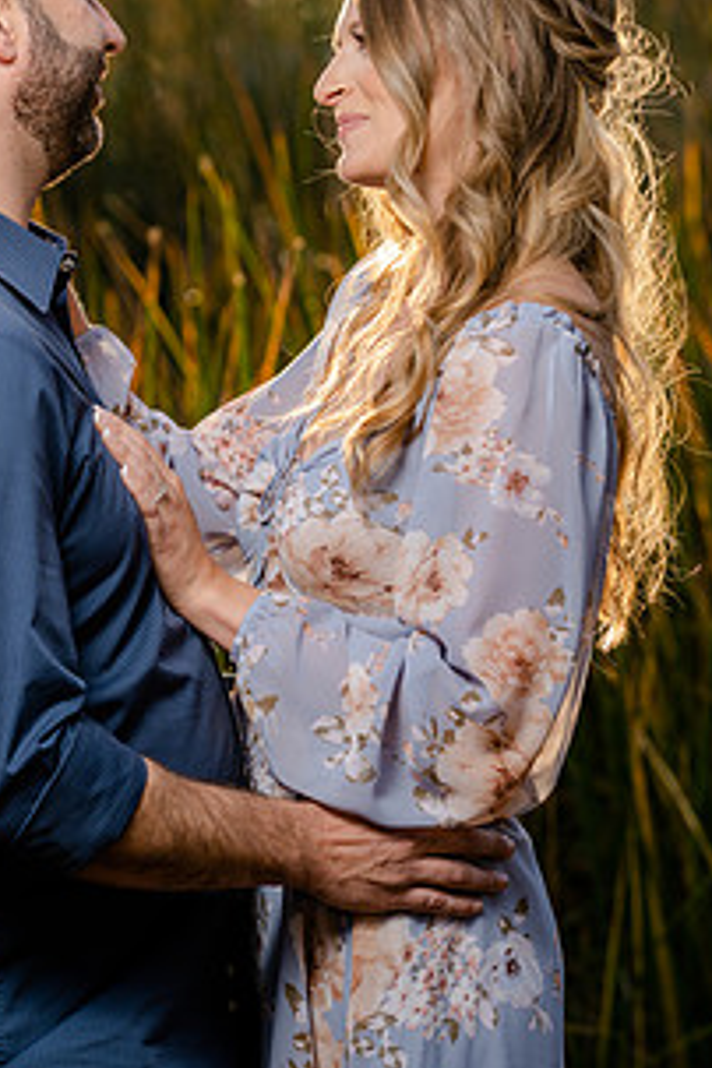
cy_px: 479
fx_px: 6645
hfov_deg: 6.1
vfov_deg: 9.2
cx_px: 194
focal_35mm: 224
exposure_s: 1/250
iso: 50
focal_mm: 151
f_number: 5
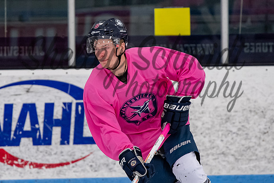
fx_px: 3527
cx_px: 102
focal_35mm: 463
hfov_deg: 4.4
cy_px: 67
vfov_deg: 3.0
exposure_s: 1/800
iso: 2000
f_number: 3.5
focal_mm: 200
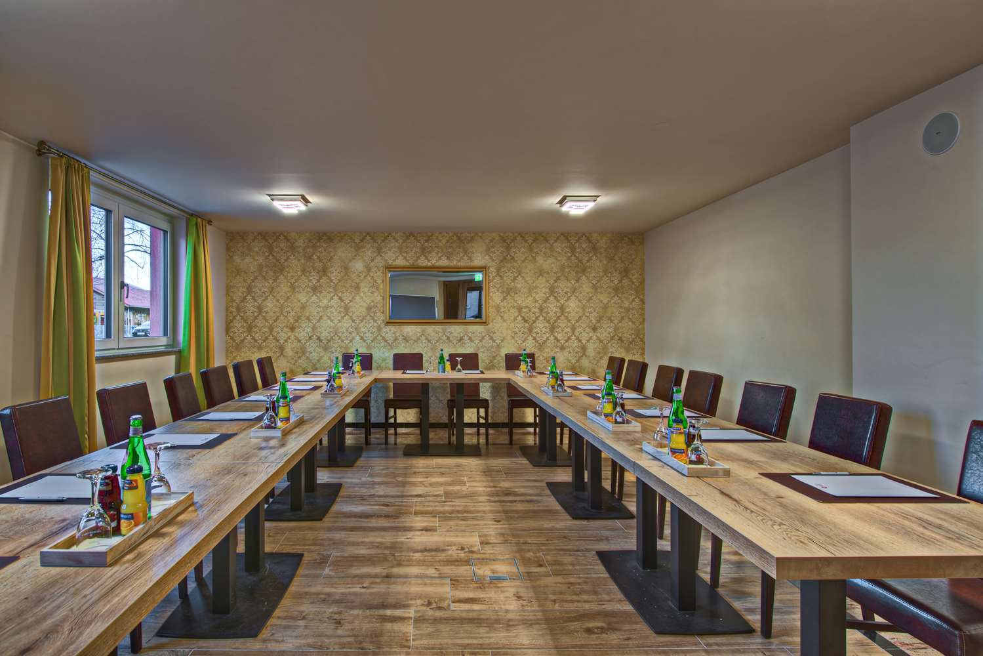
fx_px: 519
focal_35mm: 19
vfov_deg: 64.6
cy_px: 328
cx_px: 492
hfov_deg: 86.9
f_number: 10
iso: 400
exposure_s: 1/4
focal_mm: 19
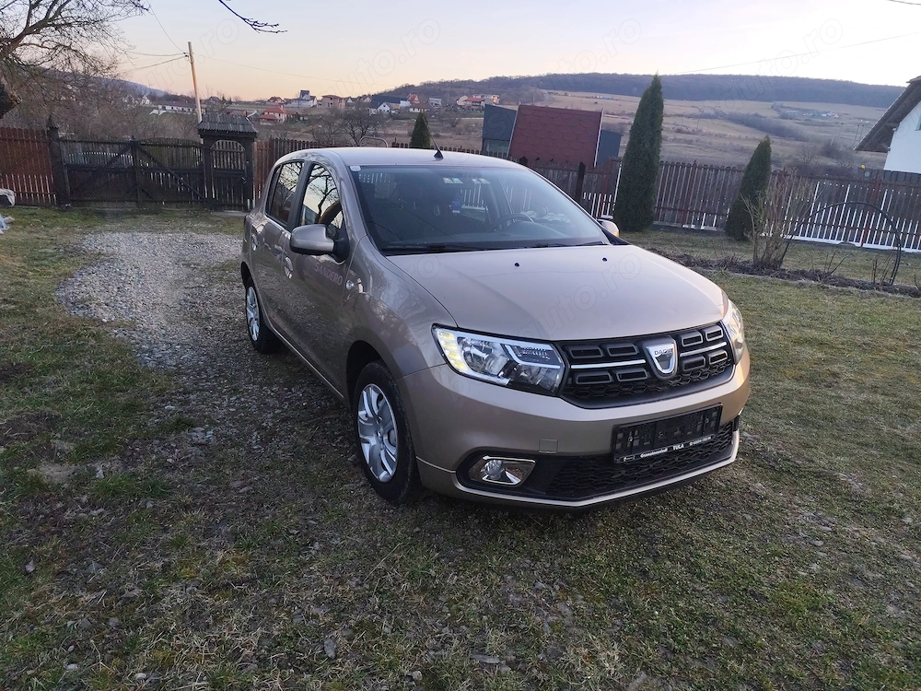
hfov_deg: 73.9
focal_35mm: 23
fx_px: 612
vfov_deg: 58.9
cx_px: 460
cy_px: 346
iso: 162
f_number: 1.65
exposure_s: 1/100
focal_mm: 6.19
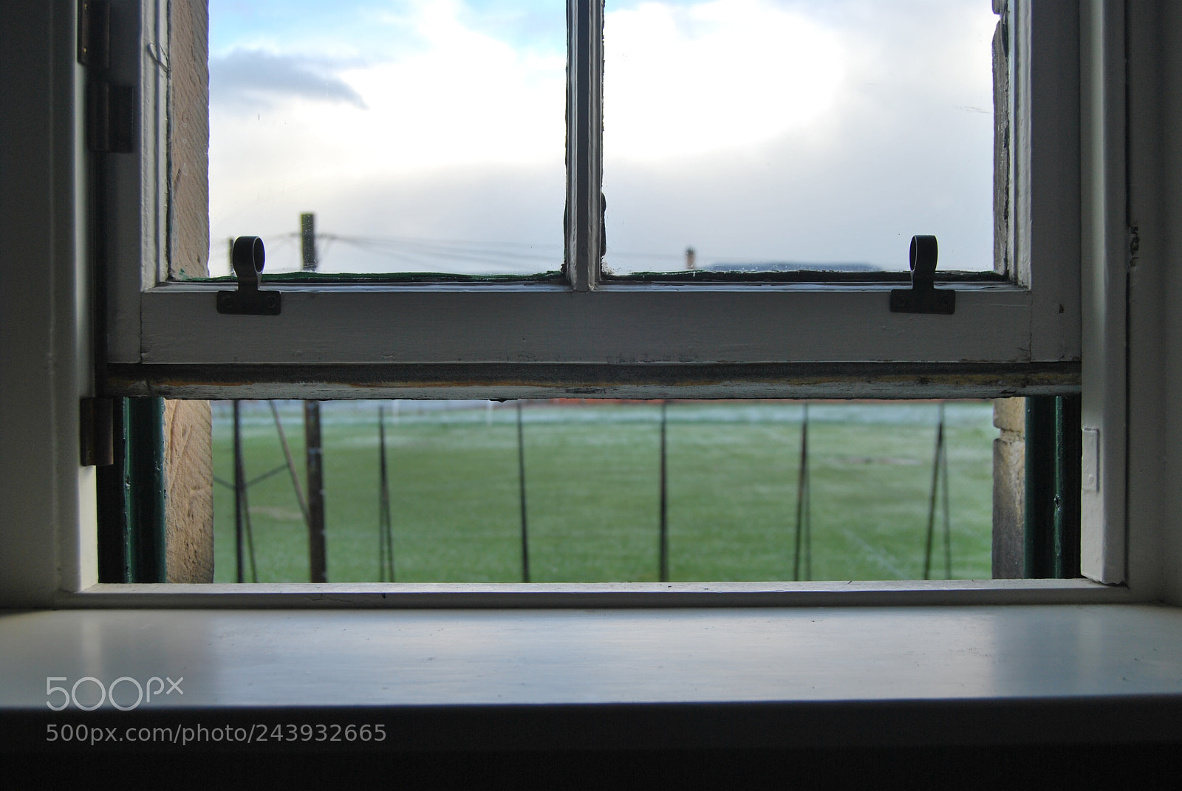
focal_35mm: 39
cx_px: 591
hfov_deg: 49.5
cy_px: 396
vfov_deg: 34.3
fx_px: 1282
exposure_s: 1/125
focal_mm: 26
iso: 110
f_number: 5.6
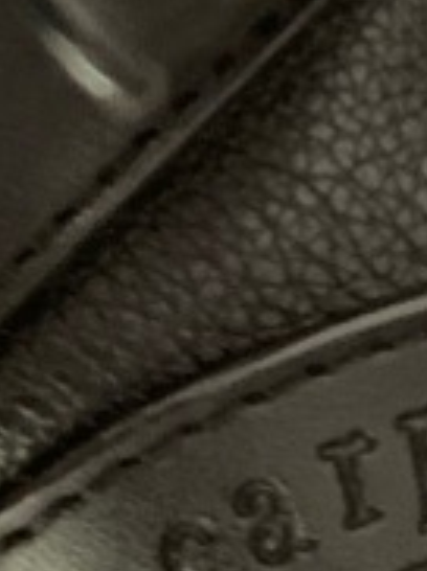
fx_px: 2357
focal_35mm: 143
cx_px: 493
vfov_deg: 12.5
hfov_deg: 10.2
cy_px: -493
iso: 640
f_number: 1.8
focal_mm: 4.25
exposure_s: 1/30
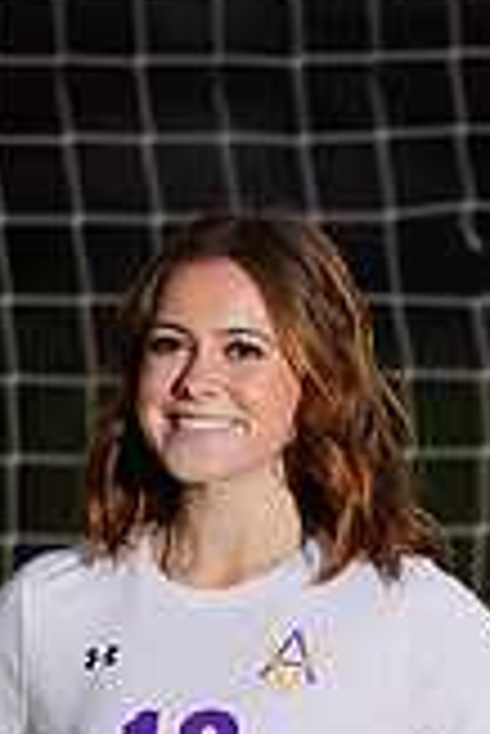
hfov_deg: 1.5
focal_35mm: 930
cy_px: 1130
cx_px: 164
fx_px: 18946
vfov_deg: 2.2
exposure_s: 1/200
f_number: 5.6
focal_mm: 262
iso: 320
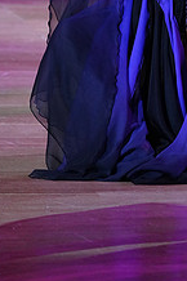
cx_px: 158
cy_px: -82
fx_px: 2911
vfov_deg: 5.5
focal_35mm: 373
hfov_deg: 3.7
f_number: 4
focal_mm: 140
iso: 2500
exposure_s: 1/400
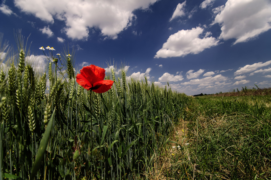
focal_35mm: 16
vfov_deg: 71.8
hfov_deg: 95.1
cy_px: 90
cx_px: 136
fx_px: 124
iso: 100
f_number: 5.6
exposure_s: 1/125
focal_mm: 11
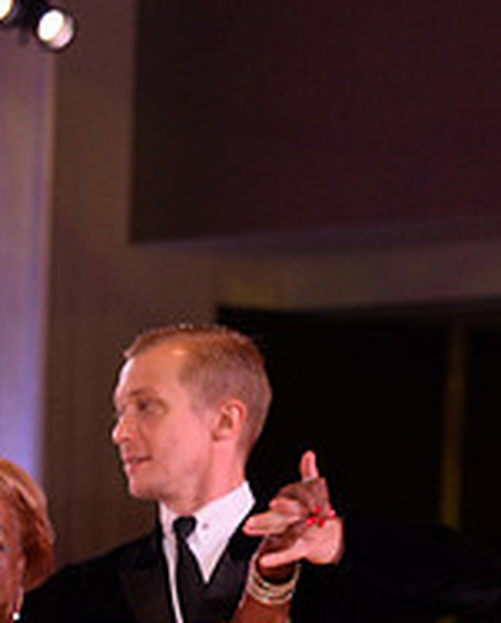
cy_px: 819
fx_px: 5066
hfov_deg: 5.6
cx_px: 8
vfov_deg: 7.0
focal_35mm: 274
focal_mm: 95
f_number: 6.3
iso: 2500
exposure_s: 1/250
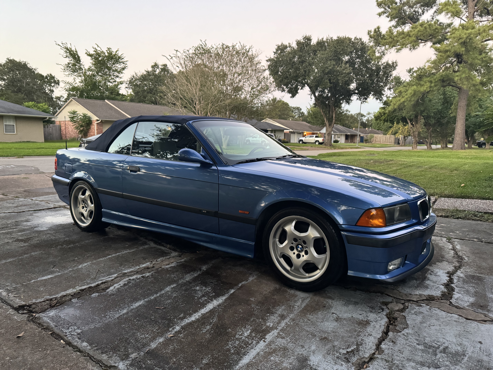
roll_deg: -1.2
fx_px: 342
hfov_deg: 71.6
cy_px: 185
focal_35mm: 24
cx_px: 246
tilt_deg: -8.3
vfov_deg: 56.8
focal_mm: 6.76
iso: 800
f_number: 1.78
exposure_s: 1/60
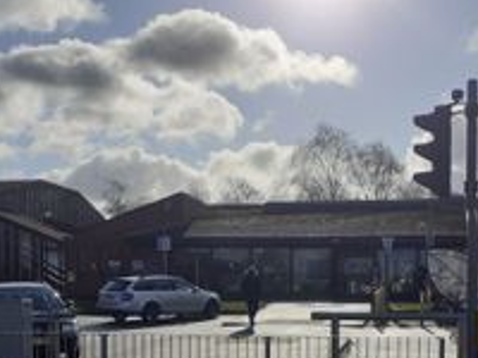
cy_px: 351
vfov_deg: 25.8
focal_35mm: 54
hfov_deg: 35.4
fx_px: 746
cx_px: 287
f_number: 1.9
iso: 40
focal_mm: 3.6
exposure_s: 1/5025
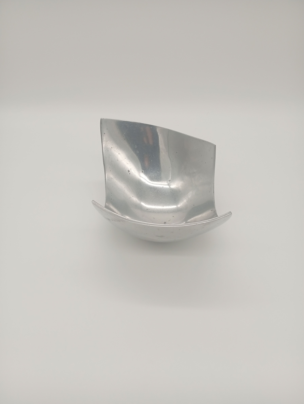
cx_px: 152
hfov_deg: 51.5
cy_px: 202
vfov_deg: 65.2
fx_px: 315
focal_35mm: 27
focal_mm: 3.98
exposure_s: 1/100
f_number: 1.8
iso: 59
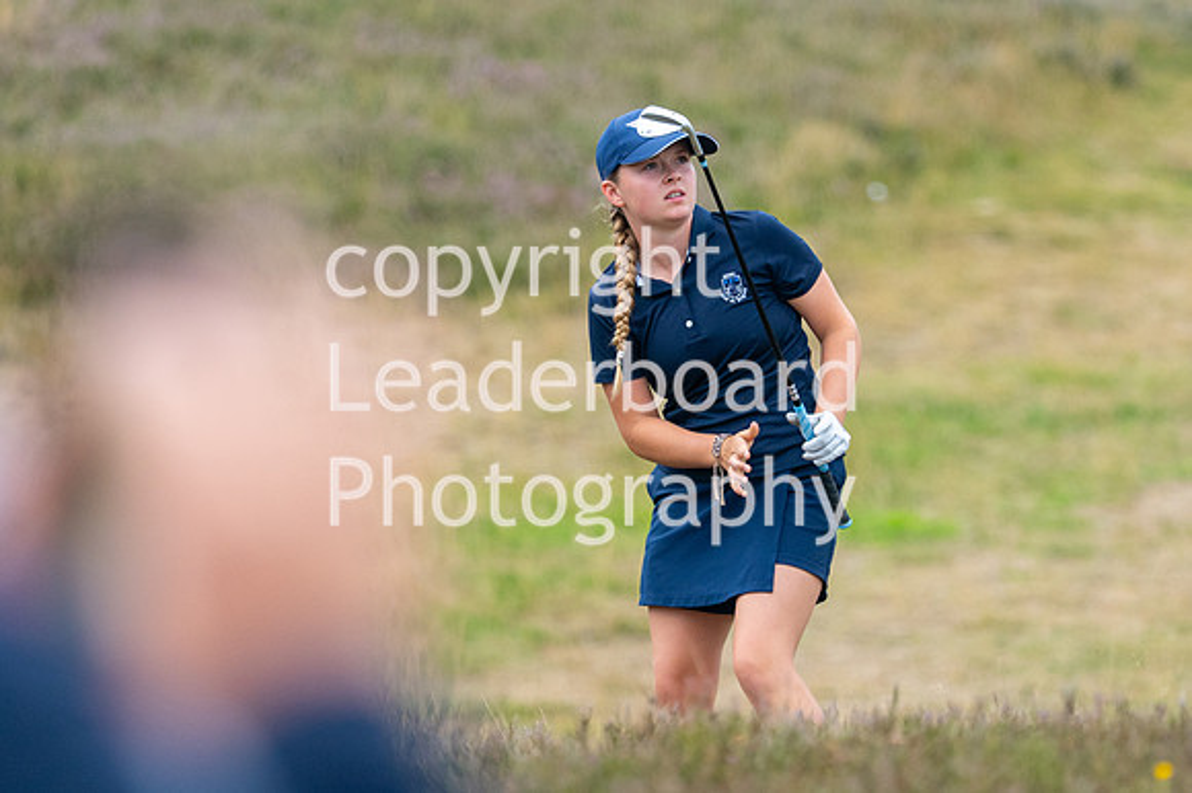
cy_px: 388
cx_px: 767
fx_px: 19194
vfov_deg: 2.4
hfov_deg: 3.6
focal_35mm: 580
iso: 400
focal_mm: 300
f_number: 4
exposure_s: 1/2000
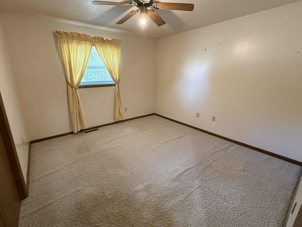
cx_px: 140
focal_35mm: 16
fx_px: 140
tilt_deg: -16.6
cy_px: 112
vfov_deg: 78.1
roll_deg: -0.8
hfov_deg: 94.3
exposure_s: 1/60
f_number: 2.2
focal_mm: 2.22
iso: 500
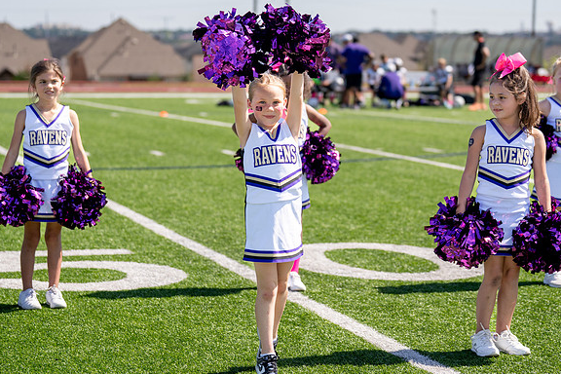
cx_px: 289
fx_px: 1636
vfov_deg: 13.0
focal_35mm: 105
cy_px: 150
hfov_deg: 19.5
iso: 200
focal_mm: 74
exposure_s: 1/2500
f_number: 2.8
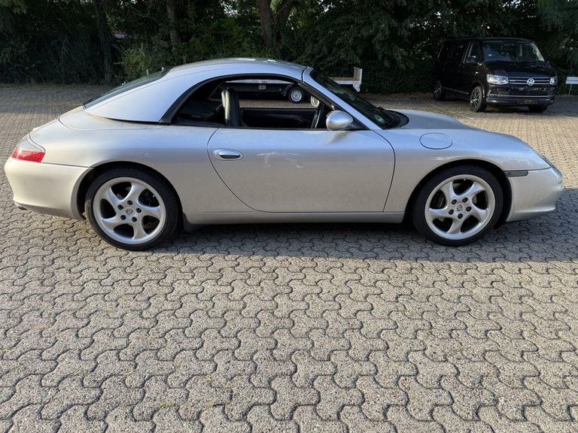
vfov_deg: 56.8
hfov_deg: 71.6
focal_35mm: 24
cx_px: 289
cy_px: 216
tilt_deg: -19.7
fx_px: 401
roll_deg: +0.2
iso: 80
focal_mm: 6.76
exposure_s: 1/632
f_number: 1.78
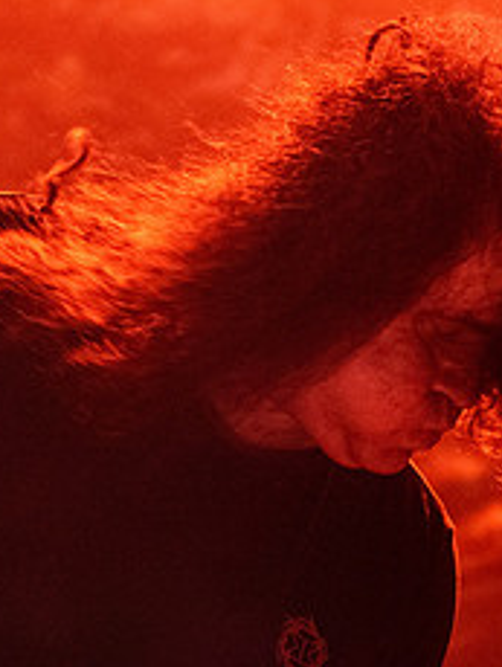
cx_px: 310
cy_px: 555
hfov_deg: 11.8
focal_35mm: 126
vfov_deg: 15.5
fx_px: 2432
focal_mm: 52
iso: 3200
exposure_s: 1/160
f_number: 3.2
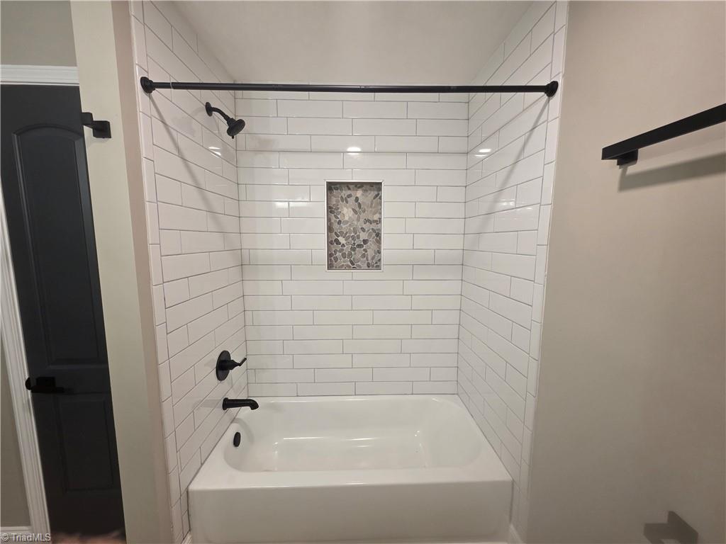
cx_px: 363
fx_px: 273
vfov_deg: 89.9
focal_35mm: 13
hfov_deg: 106.2
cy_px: 272
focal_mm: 2.2
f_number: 1.9
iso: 200
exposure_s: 1/60
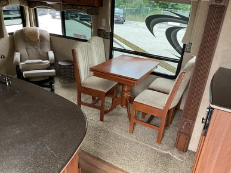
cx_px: 117
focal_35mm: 30
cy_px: 88
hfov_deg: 60.0
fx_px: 200
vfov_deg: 46.8
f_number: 1.8
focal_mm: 3
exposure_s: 1/60
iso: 100
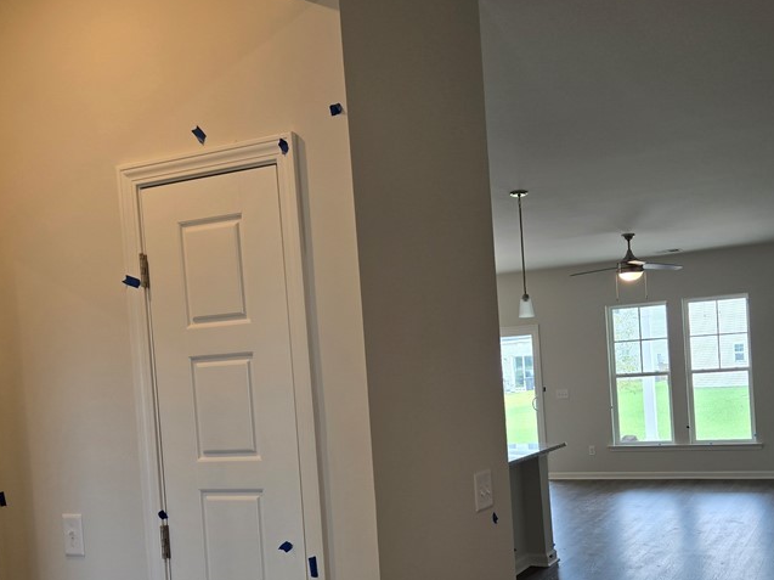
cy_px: 393
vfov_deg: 38.1
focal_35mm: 37
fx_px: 827
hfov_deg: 49.3
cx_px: 519
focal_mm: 5.4
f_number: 1.8
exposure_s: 1/120
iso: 40
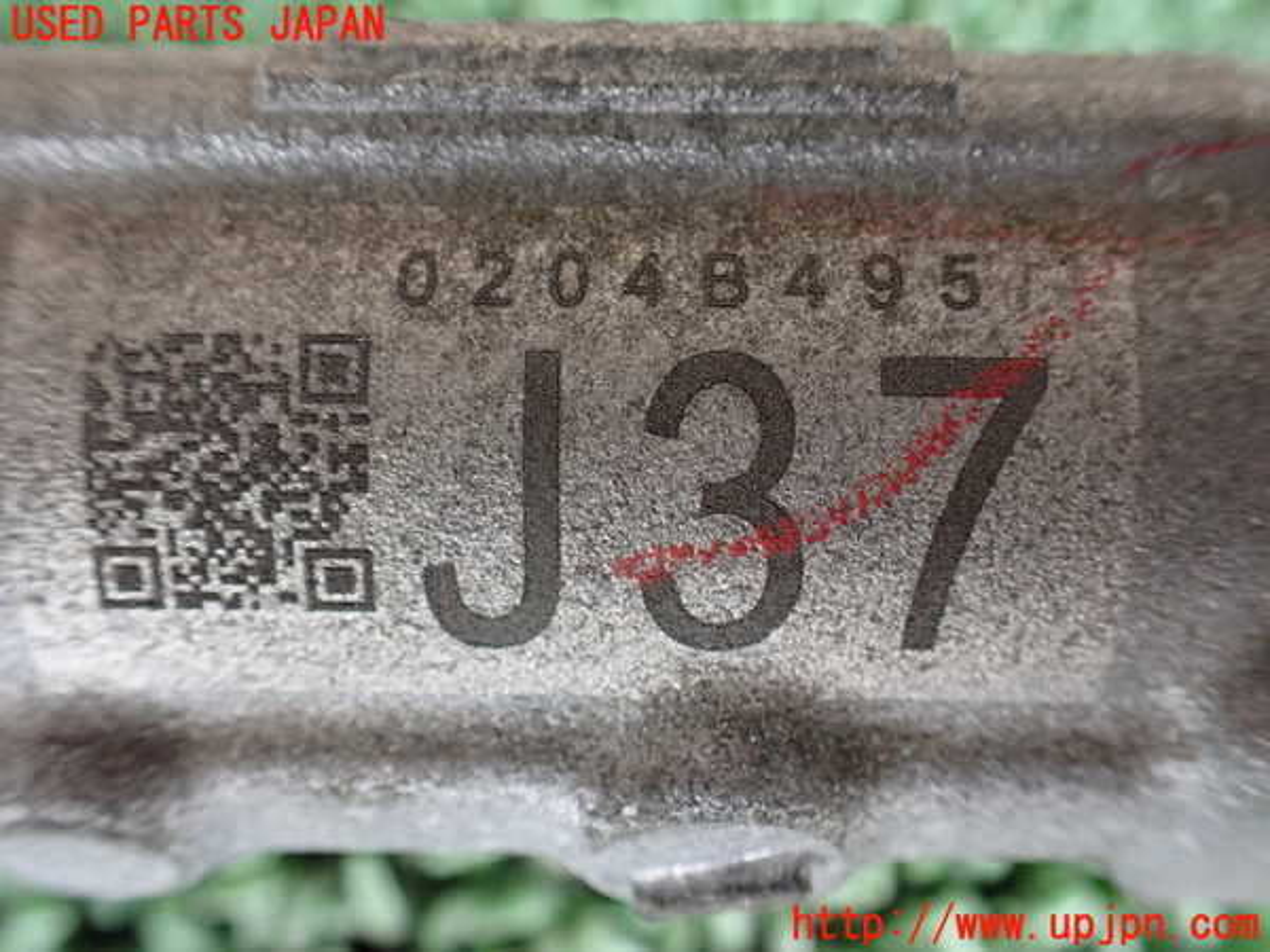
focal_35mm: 30
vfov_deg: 46.8
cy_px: 476
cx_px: 635
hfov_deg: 60.0
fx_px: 1101
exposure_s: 1/100
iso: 800
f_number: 2.3
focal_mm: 5.4
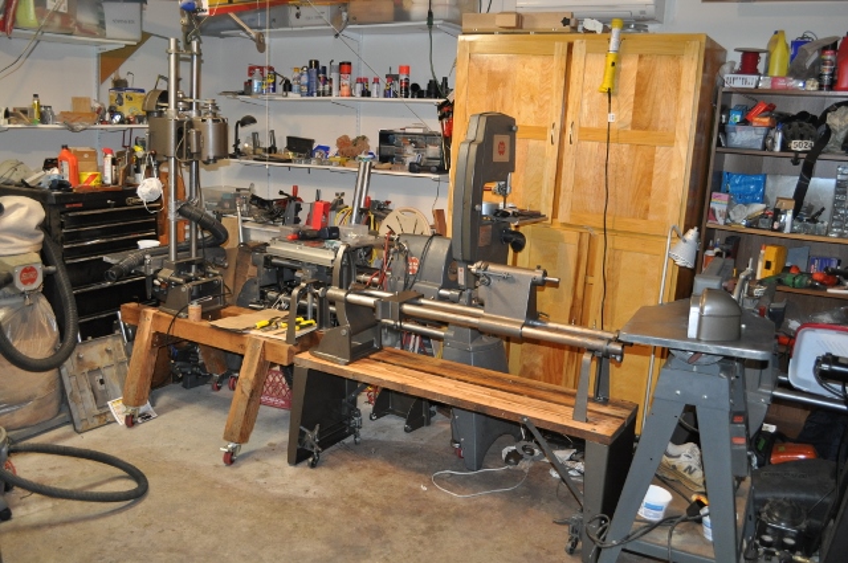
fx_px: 706
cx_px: 424
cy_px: 282
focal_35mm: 30
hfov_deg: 62.0
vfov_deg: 43.5
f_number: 3.8
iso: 800
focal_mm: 20
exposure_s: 1/60
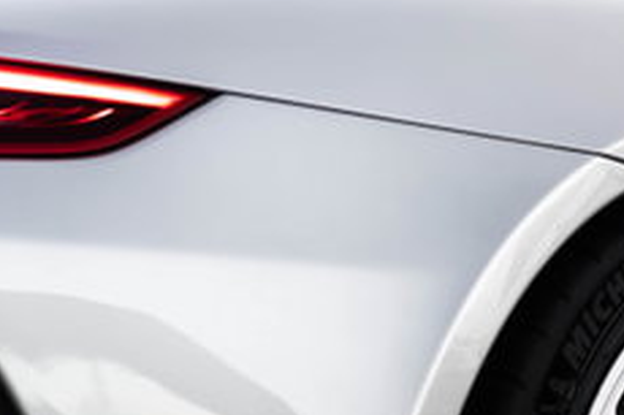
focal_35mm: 284
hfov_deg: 7.2
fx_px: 4919
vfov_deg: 4.8
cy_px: 304
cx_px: 705
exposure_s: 1/125
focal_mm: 85
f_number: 3.2
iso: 250
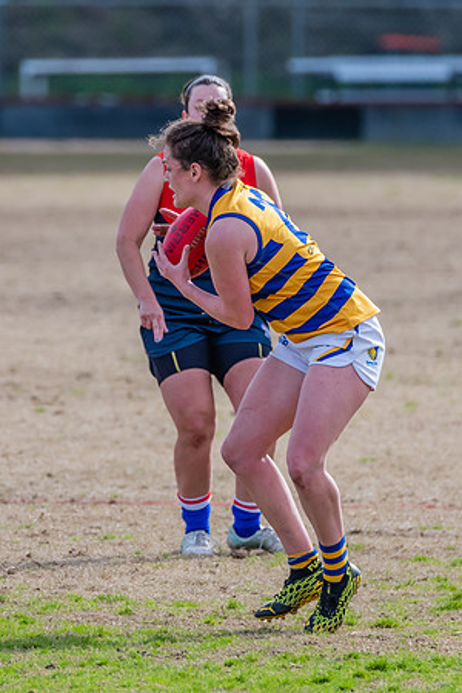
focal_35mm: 844
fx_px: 16247
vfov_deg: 2.4
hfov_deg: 1.6
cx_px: 115
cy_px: 307
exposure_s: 1/1600
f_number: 7.1
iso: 800
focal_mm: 460
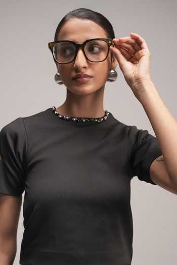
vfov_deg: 42.7
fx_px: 340
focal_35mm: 46
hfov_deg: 29.2
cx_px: 88
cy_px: 132
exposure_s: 1/160
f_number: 4.5
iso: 800
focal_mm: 46.1
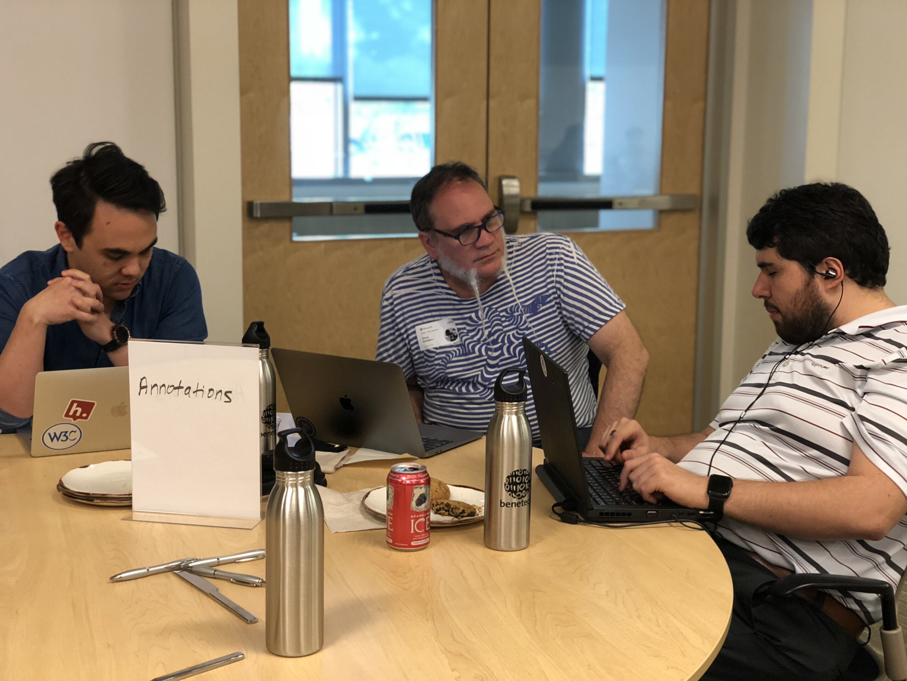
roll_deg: -0.2
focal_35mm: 52
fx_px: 1362
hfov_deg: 36.8
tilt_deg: -9.1
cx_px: 454
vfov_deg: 28.0
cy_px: 340
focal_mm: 6
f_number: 2.4
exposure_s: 1/24
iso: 125
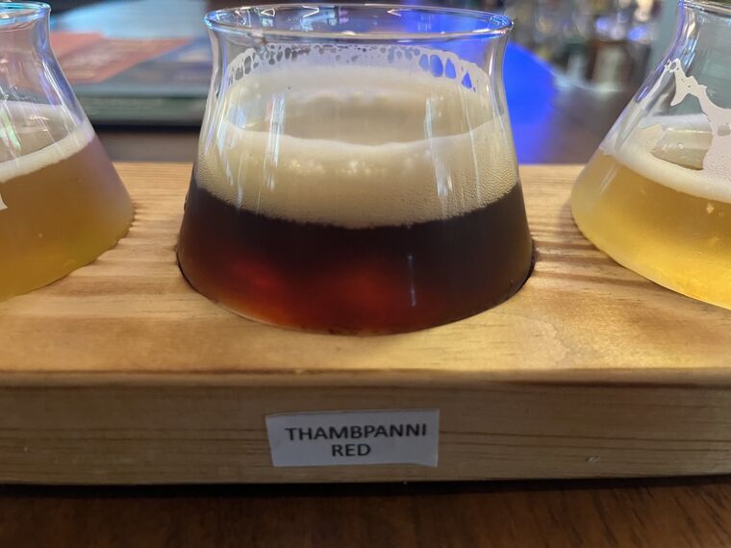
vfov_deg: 53.1
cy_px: 274
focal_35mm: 26
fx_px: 549
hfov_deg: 67.3
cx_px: 366
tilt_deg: -29.2
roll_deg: -0.6
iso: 500
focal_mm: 5.1
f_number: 1.6
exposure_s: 1/30
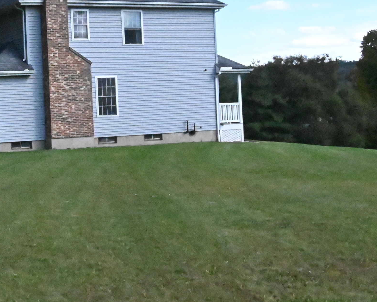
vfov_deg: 22.4
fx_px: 759
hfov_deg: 27.5
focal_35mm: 68
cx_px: 95
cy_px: 106
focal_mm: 25
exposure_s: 1/6000
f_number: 27
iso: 36000
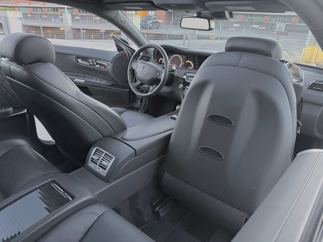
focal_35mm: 24
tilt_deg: -23.7
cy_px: 121
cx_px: 162
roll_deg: -3.4
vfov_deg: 56.8
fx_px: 224
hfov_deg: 71.6
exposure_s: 1/42
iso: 800
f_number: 1.78
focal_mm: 6.76
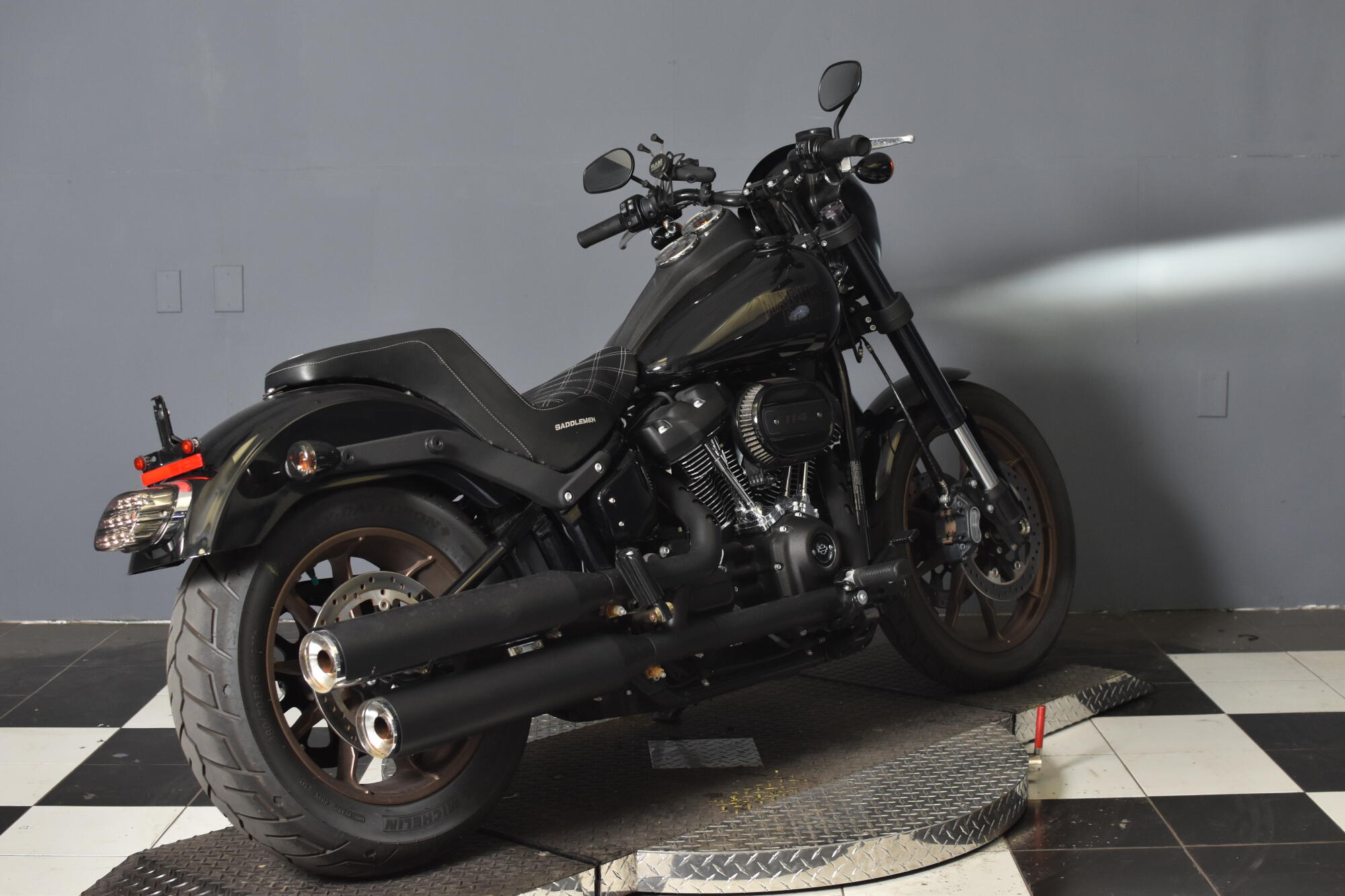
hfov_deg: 37.9
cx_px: 672
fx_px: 1961
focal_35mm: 52
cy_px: 448
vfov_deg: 25.7
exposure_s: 1/160
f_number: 4.5
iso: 800
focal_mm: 35
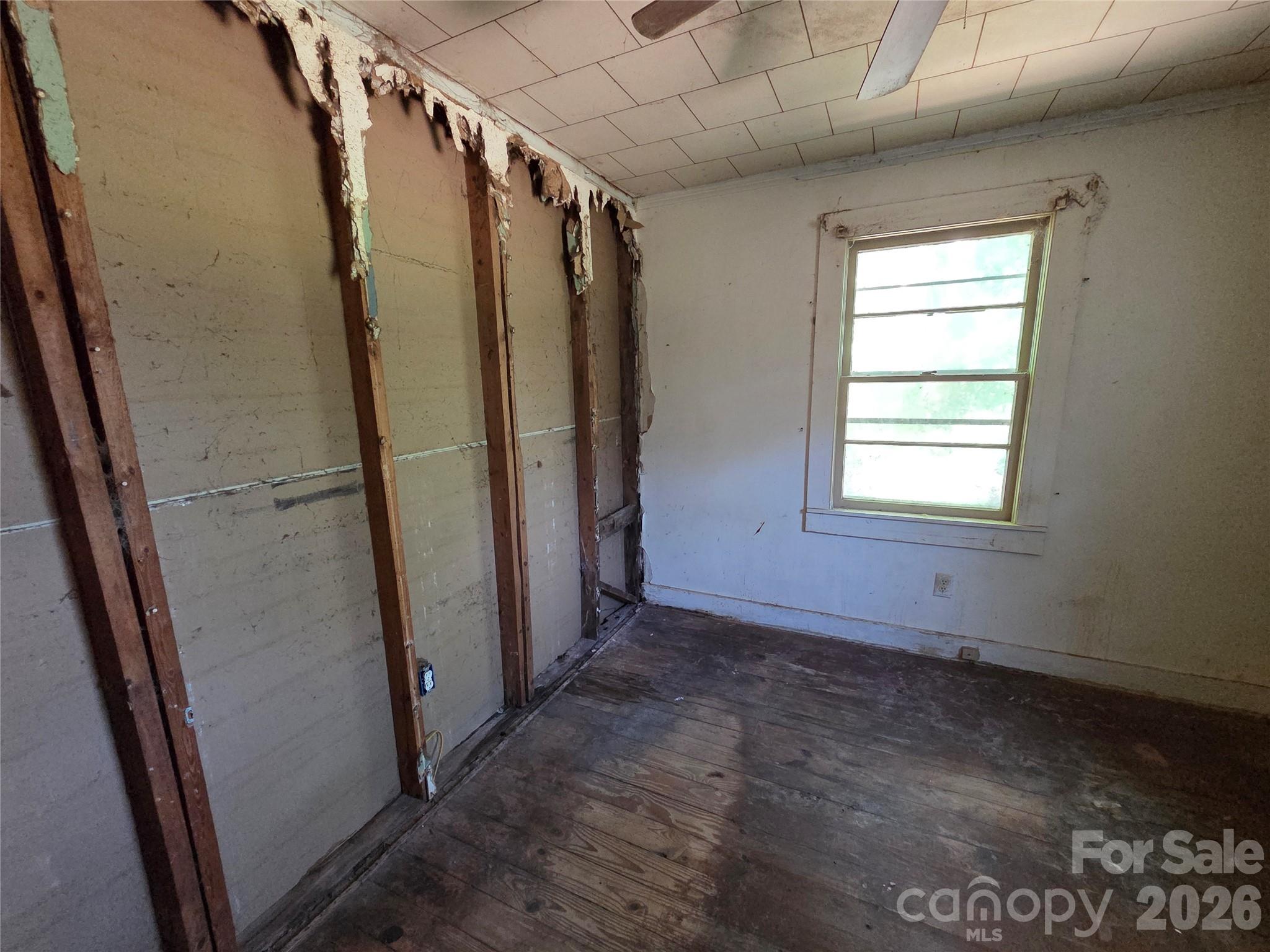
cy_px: 476
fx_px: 477
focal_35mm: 13
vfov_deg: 89.9
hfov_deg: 106.2
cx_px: 635
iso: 1250
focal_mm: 2.2
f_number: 2.2
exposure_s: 1/60
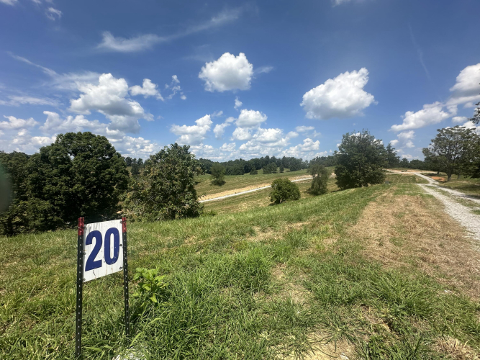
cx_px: 240
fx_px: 194
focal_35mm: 14
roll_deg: +0.0
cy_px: 180
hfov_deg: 102.1
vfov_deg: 85.7
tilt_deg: -2.7
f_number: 2.2
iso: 50
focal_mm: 2.22
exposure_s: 1/2398
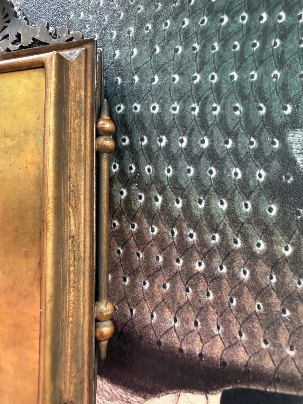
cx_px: 152
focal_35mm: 26
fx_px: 303
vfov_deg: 67.3
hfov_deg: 53.1
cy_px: 202
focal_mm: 2.22
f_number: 2.2
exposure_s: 1/64
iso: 320
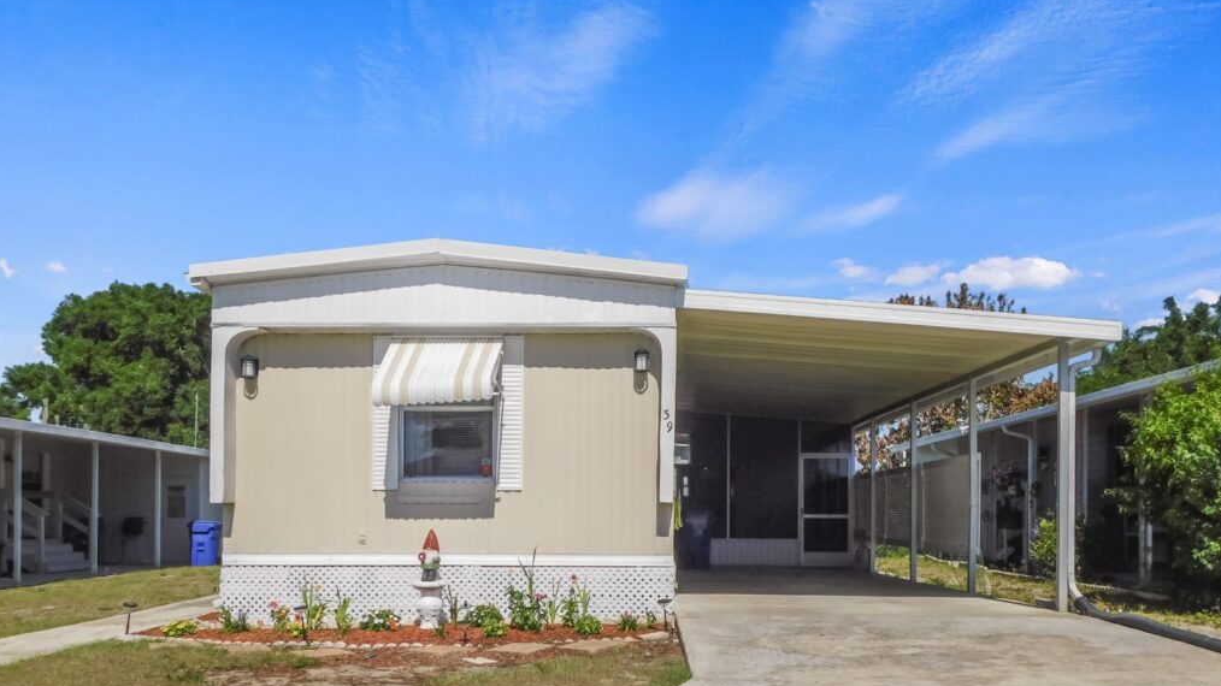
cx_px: 613
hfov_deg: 59.5
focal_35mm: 33
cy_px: 431
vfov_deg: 35.4
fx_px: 1068
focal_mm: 5.3
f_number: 6.4
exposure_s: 1/800
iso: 125
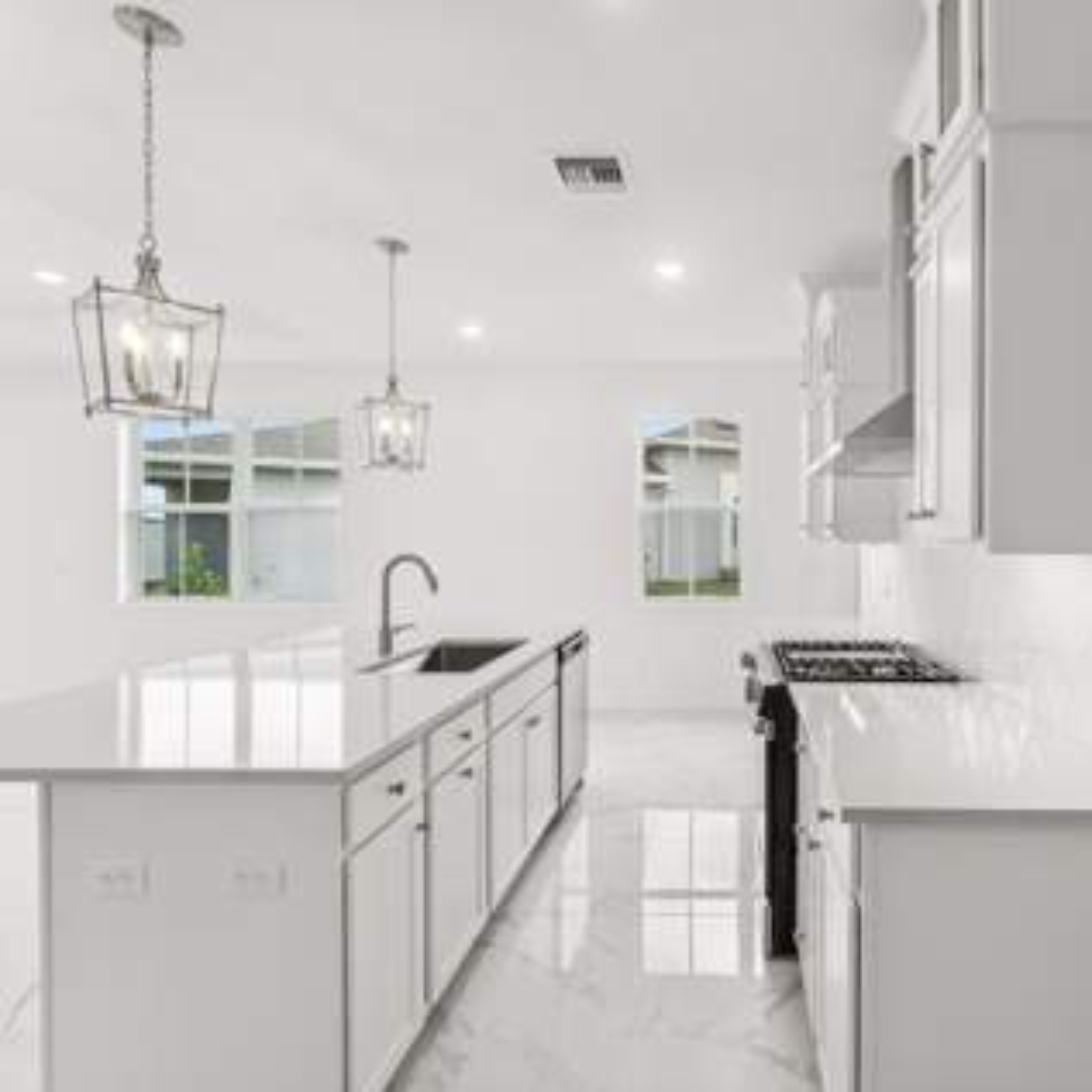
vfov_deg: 80.7
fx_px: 642
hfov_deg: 78.4
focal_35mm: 18
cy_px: 548
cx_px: 717
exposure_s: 1/13
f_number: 8
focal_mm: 14
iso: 200
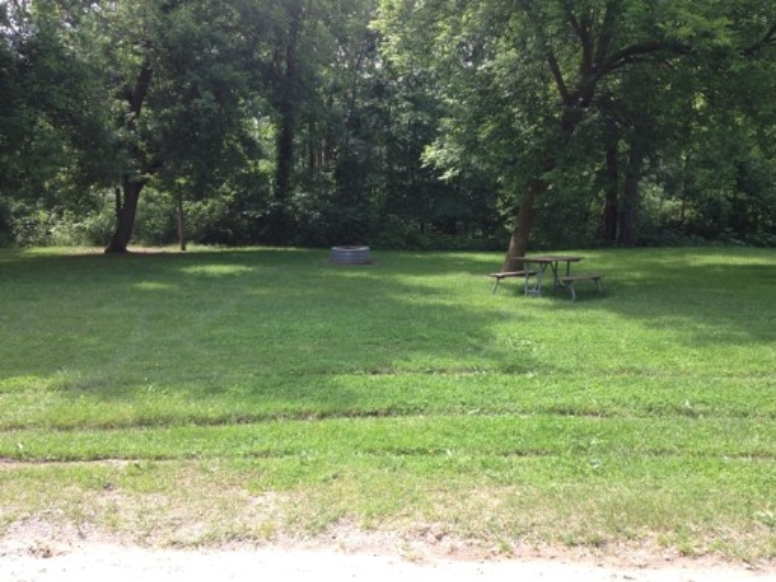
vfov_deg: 40.7
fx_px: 785
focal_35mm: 35
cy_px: 291
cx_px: 388
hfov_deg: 52.6
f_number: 2.4
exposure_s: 1/277
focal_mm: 4.28
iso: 50
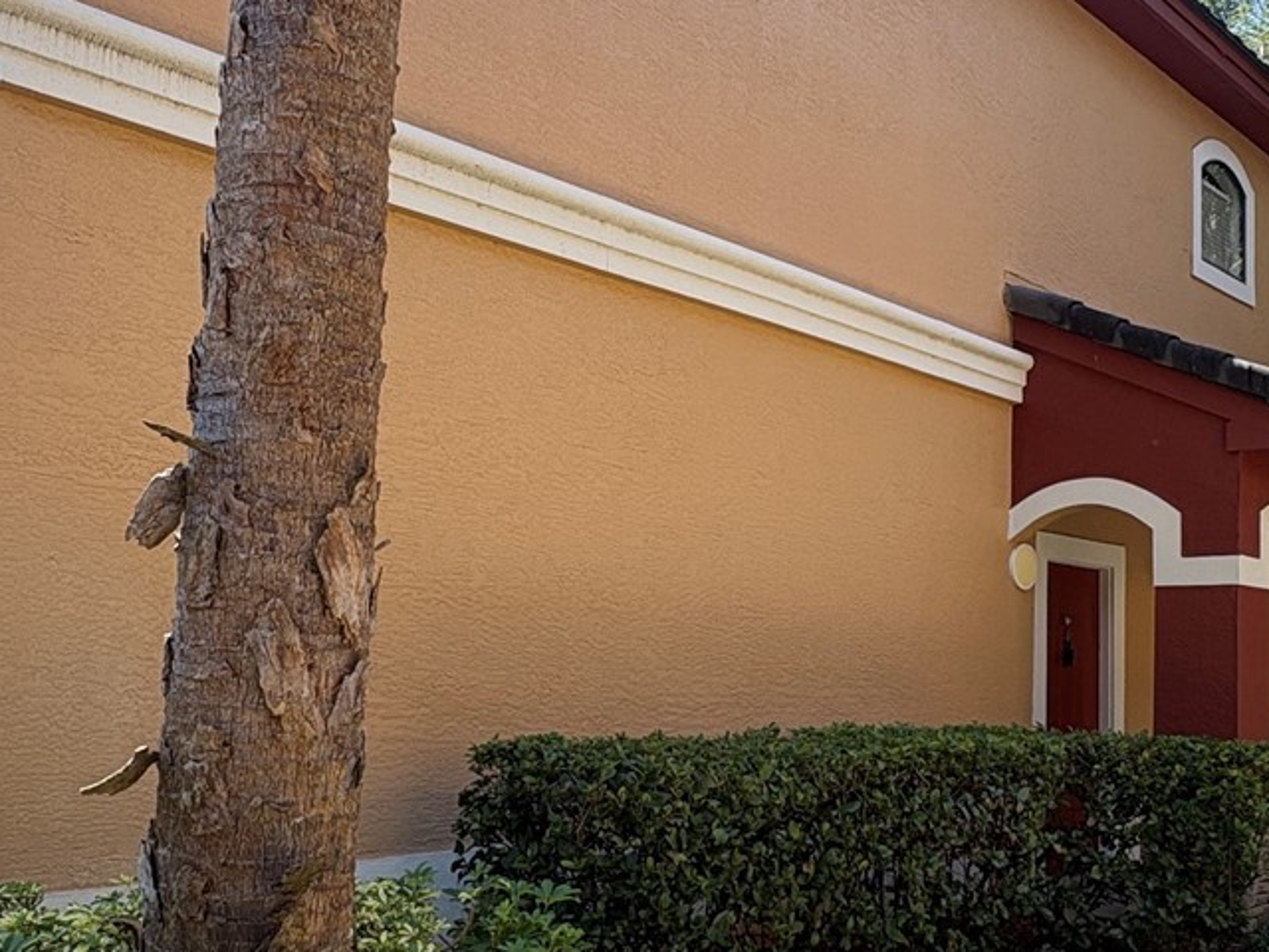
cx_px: 664
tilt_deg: +4.2
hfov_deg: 52.6
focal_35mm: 35
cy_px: 575
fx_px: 1283
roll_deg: -1.0
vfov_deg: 40.5
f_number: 2.2
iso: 40
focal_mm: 2.22
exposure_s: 1/241
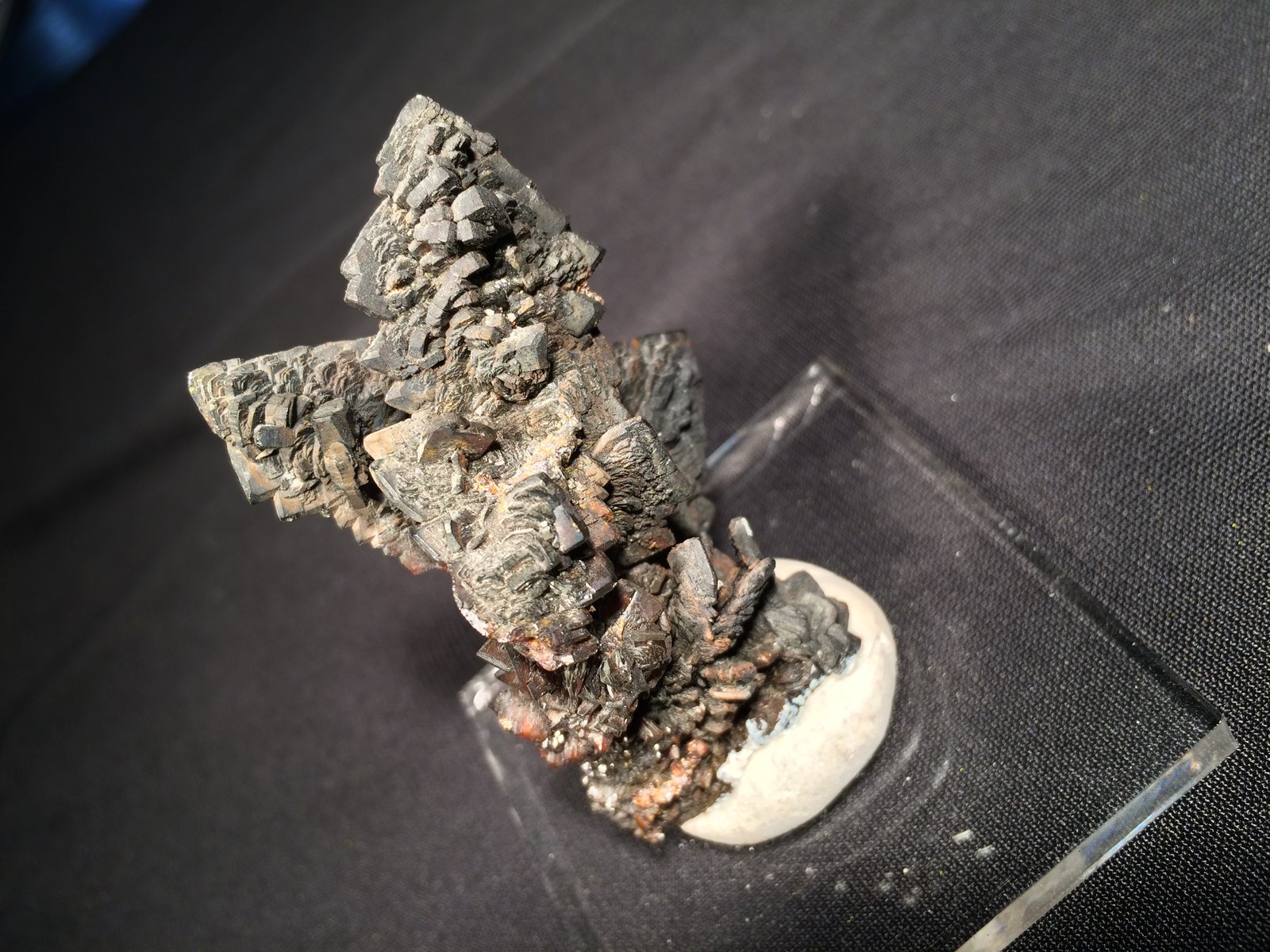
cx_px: 635
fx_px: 1064
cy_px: 476
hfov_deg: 61.7
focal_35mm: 29
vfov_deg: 48.2
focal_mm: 4.15
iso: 40
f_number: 2.2
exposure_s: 1/40
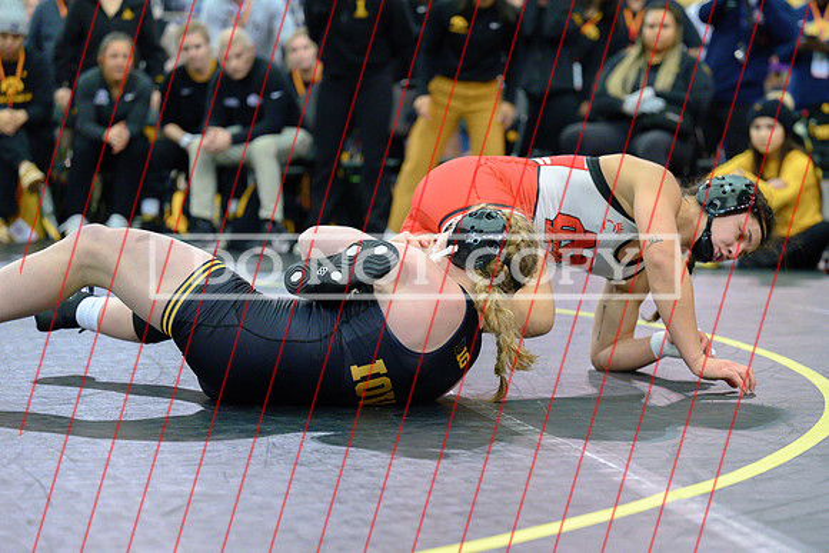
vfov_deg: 13.1
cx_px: 469
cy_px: 338
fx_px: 2401
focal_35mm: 104
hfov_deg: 19.6
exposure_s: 1/800
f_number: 2.8
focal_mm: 85
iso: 2500
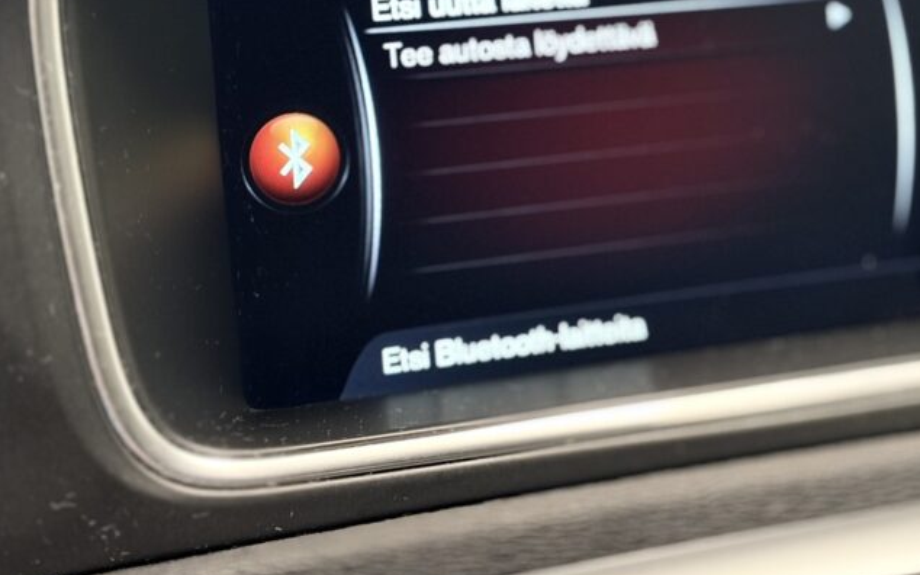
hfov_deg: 23.2
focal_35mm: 89
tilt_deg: -15.9
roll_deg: +0.7
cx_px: 591
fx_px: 2231
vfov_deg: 14.6
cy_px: 129
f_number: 1.6
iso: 250
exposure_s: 1/30
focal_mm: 5.96
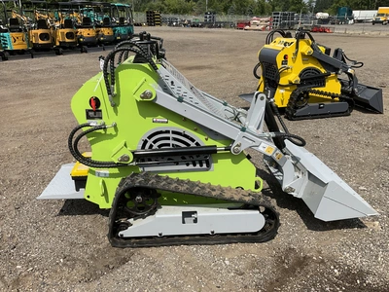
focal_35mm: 29
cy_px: 146
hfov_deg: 61.7
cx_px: 194
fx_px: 326
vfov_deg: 48.2
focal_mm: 3
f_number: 1.8
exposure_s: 1/2538
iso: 25
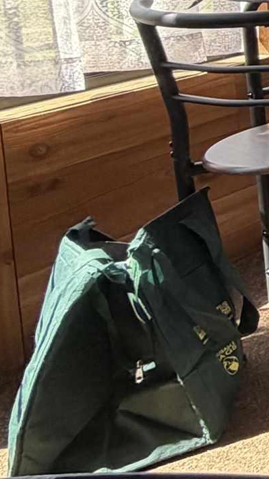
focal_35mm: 66
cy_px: -72
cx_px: 1016
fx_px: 838
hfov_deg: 8.8
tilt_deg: -5.4
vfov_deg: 28.4
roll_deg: +0.4
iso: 50
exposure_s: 1/124
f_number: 2.2
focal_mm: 2.22
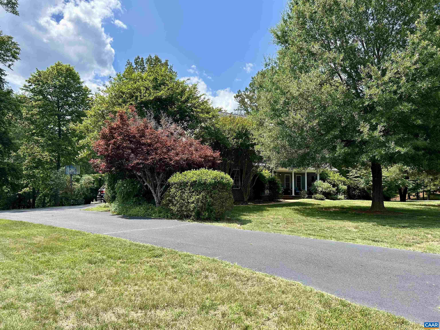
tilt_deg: +3.3
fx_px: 330
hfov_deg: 67.3
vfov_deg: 53.1
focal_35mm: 26
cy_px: 165
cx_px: 220
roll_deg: +0.0
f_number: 1.5
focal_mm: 5.7
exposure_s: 1/2083
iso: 50
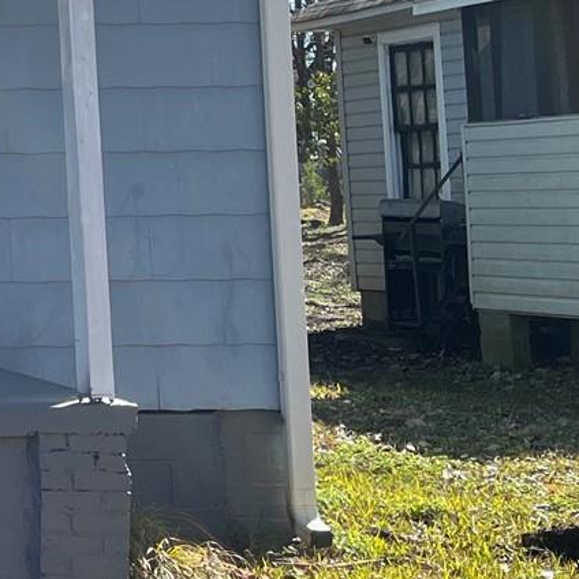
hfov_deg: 12.9
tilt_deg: +5.3
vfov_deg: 15.4
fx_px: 2101
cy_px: 20
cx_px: -696
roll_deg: +1.6
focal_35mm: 111
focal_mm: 5.1
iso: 50
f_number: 1.6
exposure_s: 1/1225
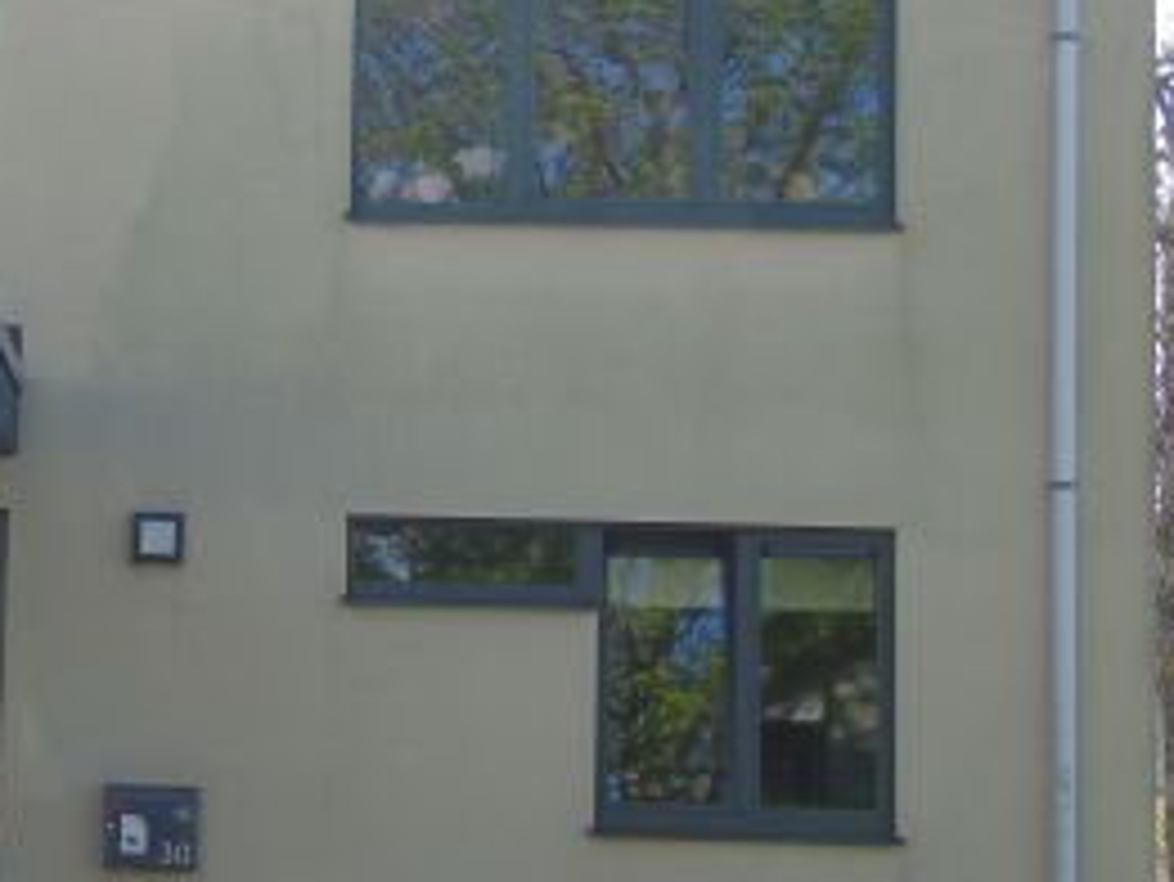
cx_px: -81
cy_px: 414
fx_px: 3325
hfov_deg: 19.3
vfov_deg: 15.1
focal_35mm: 98
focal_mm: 7.1
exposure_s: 1/250
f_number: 3.9
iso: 80
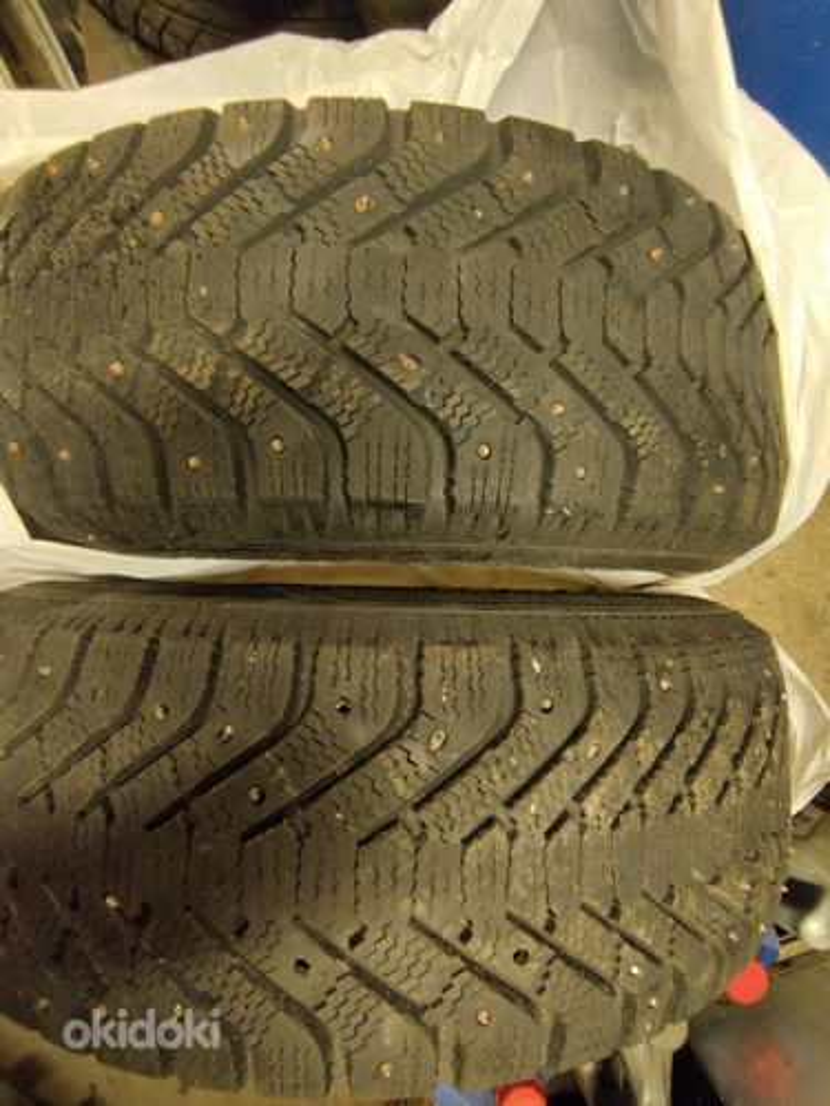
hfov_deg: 78.1
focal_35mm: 16
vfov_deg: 94.5
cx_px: 415
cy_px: 553
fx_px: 512
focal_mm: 1.65
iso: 210
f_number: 2.2
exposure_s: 1/16.7
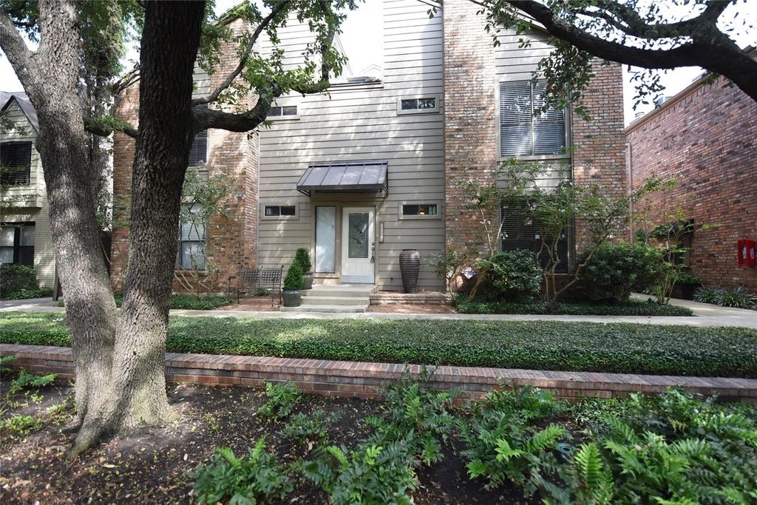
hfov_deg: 96.7
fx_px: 336
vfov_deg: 73.8
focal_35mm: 16
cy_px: 252
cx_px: 378
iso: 1600
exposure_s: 1/2500
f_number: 3.2
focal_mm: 16
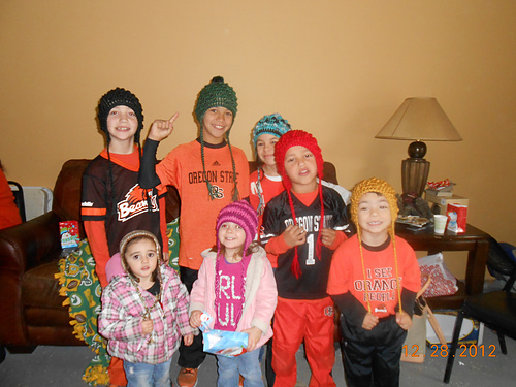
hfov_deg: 67.3
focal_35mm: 26
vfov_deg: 53.1
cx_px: 258
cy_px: 194
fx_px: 388
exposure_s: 1/25
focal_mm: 4.6
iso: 400
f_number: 3.5
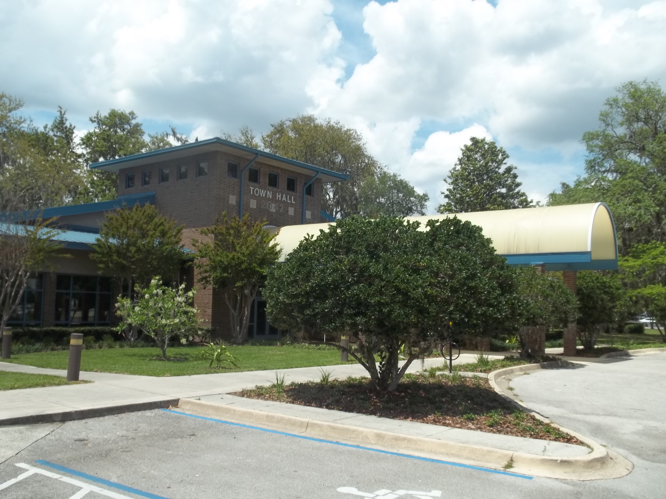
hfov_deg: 55.4
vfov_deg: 42.9
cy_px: 250
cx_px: 333
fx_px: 635
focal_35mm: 33
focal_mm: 5.9
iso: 64
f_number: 8
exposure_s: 1/200
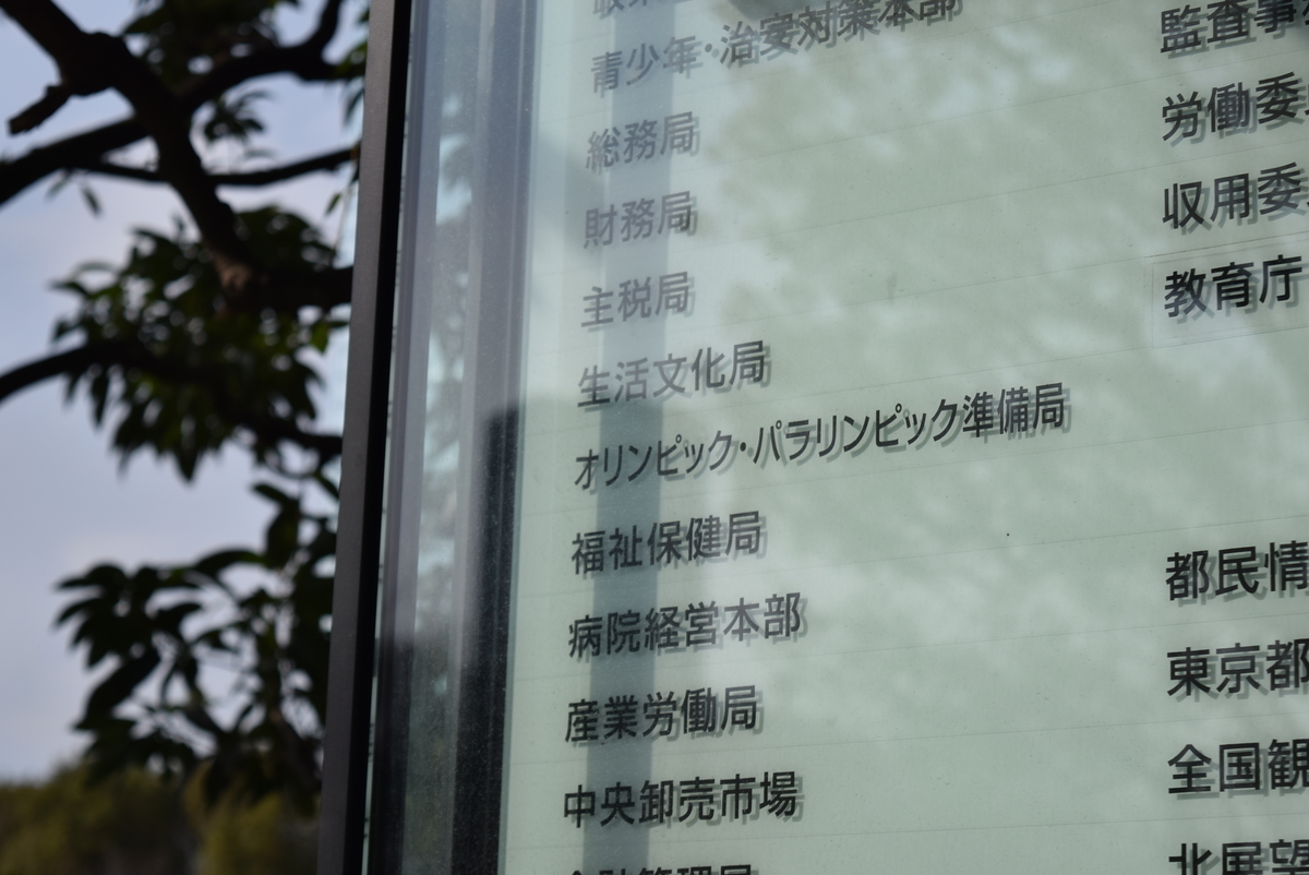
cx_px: 654
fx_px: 3002
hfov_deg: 24.6
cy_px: 438
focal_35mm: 82
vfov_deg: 16.6
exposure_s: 1/1000
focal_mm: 55
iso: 100
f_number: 6.3
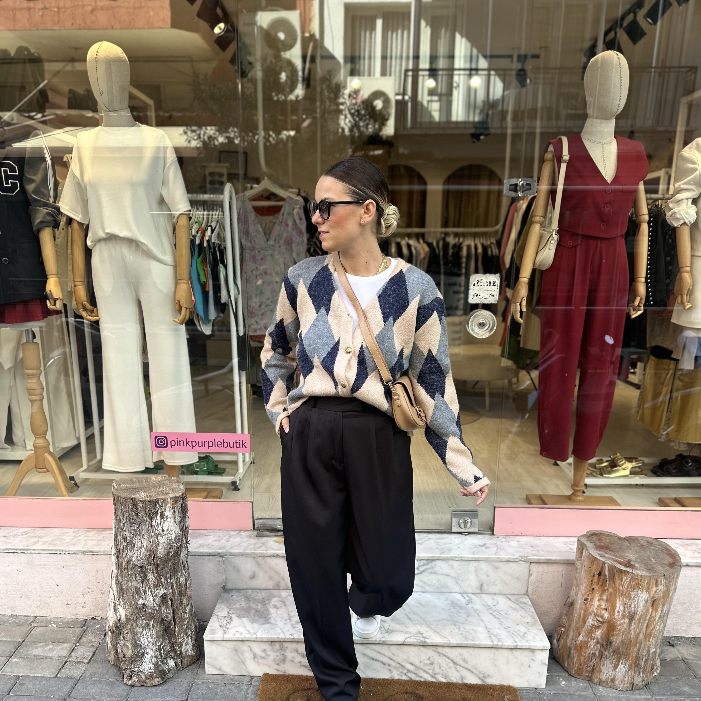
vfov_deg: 55.0
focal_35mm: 29
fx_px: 664
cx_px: 345
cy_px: 439
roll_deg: -0.6
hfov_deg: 55.6
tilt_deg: -15.2
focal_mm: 6.86
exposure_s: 1/364
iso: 80
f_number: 1.78
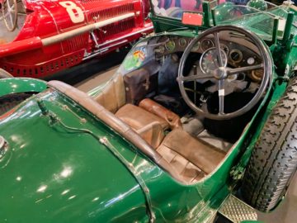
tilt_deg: -34.8
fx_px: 223
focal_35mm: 26
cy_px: 112
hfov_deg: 67.3
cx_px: 148
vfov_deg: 53.1
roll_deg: +2.7
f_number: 1.8
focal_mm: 4.25
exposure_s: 1/25
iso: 500
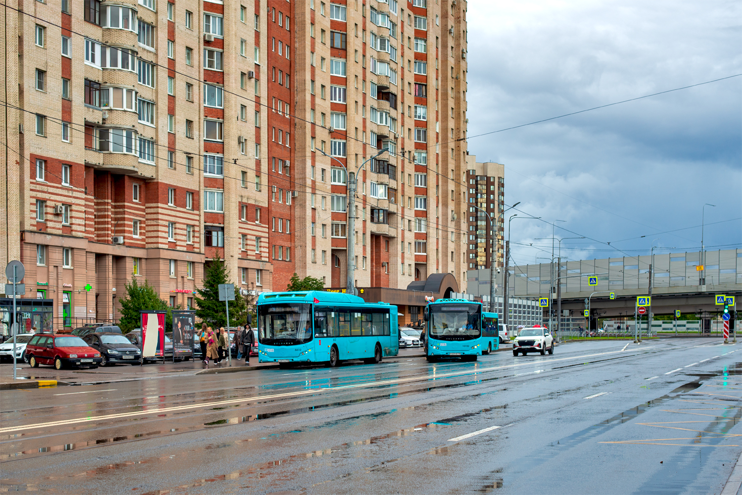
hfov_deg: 39.6
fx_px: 1030
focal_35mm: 50
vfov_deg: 27.0
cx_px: 371
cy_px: 248
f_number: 5.6
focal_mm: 50
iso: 200
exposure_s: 1/400
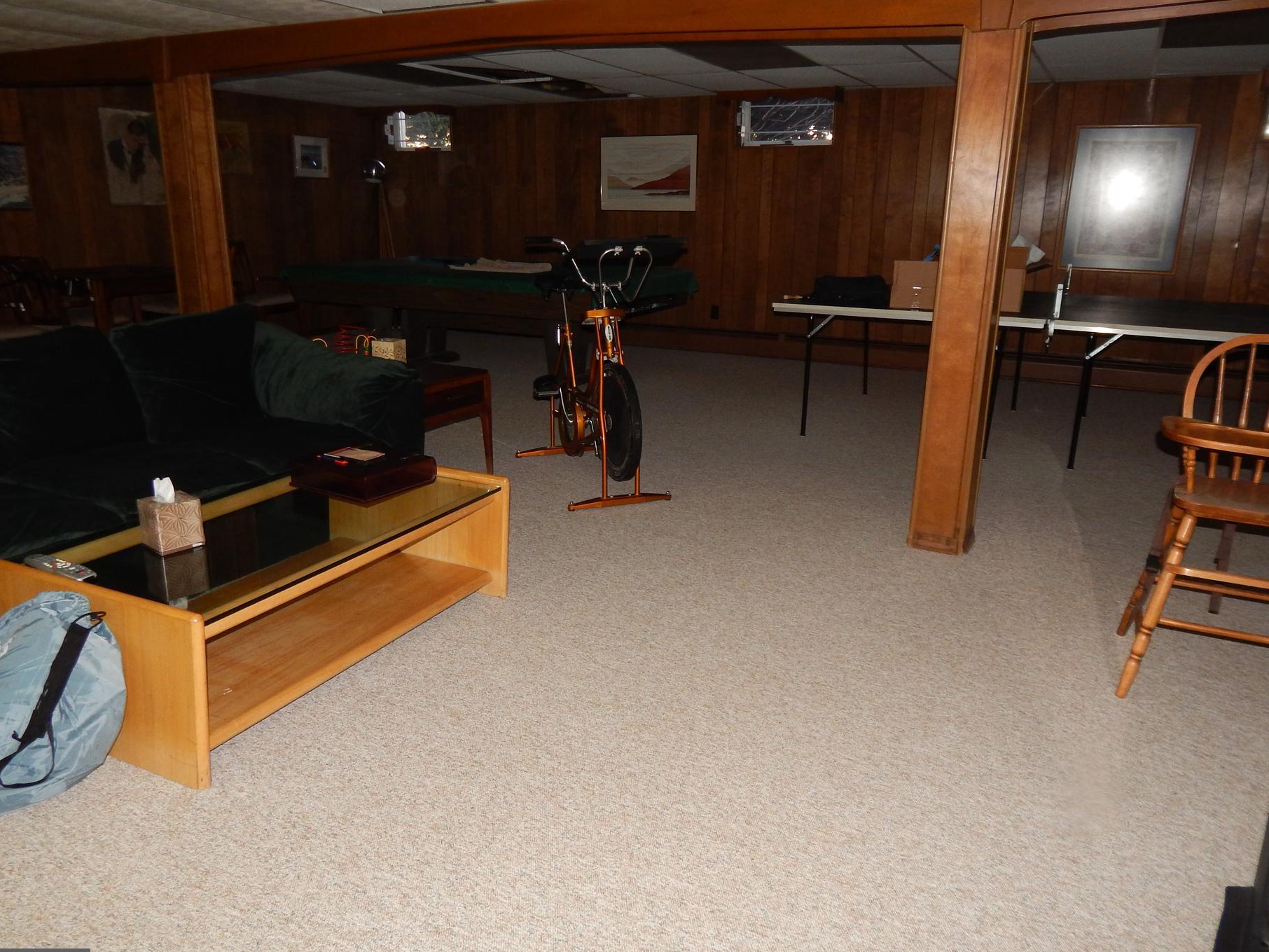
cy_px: 468
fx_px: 953
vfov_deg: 53.1
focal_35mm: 26
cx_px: 632
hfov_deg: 67.3
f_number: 3
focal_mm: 4
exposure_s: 1/30
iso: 200
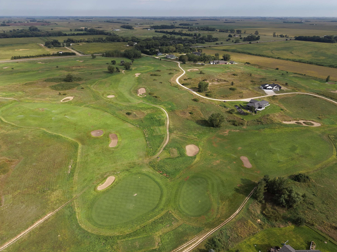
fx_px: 243
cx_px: 166
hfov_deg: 69.4
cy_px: 130
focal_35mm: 25
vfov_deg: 54.9
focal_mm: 8.67
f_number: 1.8
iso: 120
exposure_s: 1/3000
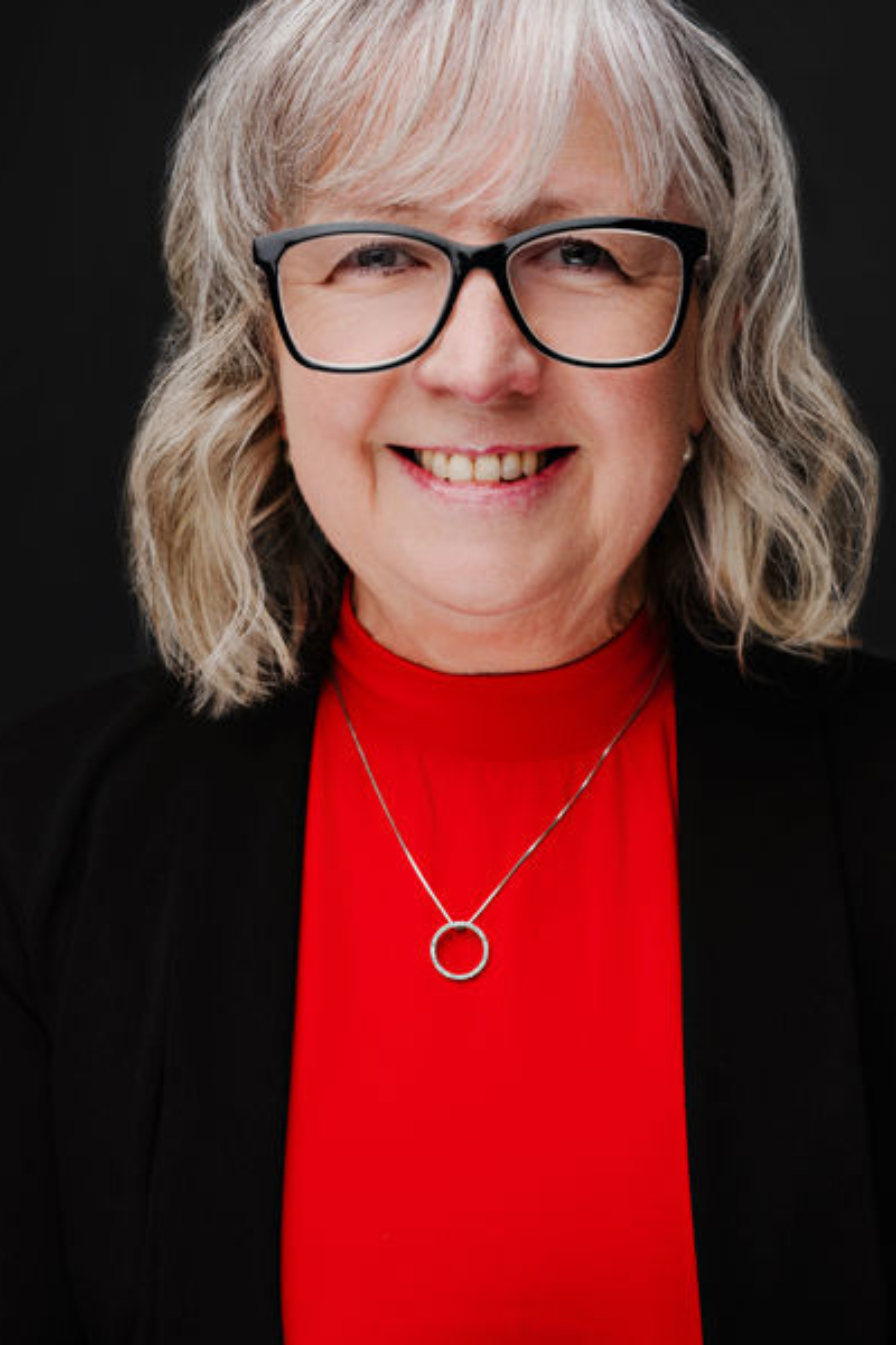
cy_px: 623
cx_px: 477
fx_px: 2053
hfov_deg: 24.6
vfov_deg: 36.2
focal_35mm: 55
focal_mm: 50
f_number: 8
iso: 40
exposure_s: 1/160
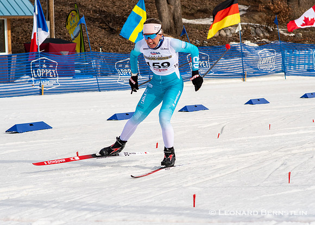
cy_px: 117
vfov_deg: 10.4
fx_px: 1240
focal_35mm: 139
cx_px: 168
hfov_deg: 14.5
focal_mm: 85
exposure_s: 1/2000
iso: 400
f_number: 5.6
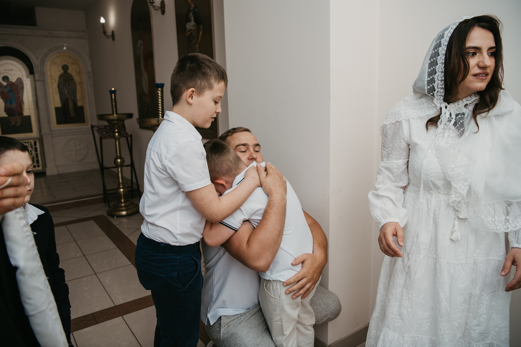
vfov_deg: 47.9
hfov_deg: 67.4
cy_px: 174
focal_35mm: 27
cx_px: 260
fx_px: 391
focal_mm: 27
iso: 125
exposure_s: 1/160
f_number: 4
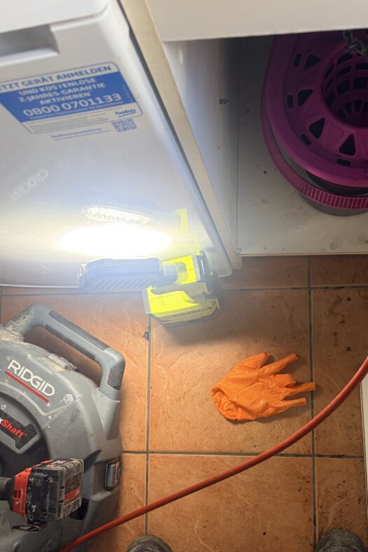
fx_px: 537
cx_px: 213
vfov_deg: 54.2
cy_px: 319
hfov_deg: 37.7
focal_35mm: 35
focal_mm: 5.96
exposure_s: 1/121
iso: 125
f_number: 1.6
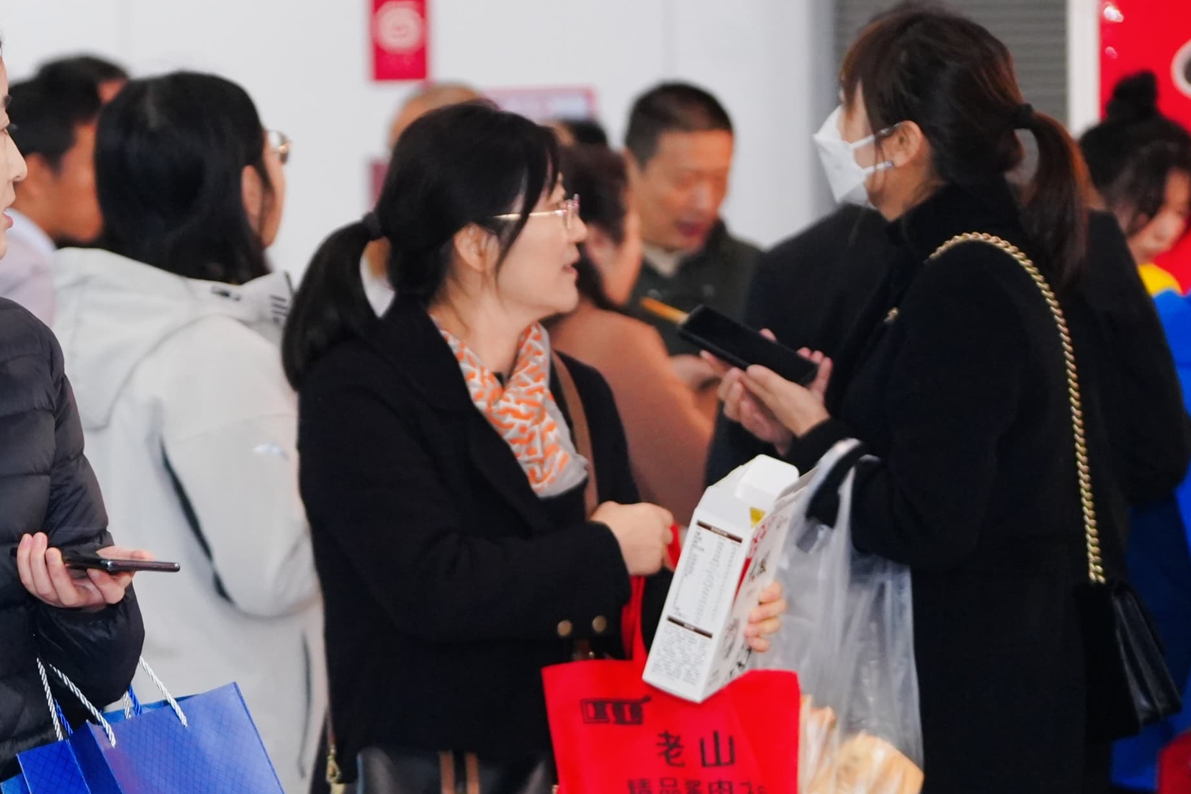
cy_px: 717
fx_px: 8768
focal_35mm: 265
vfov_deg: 5.2
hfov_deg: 7.7
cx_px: -21
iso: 2000
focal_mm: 120
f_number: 4
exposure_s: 1/160
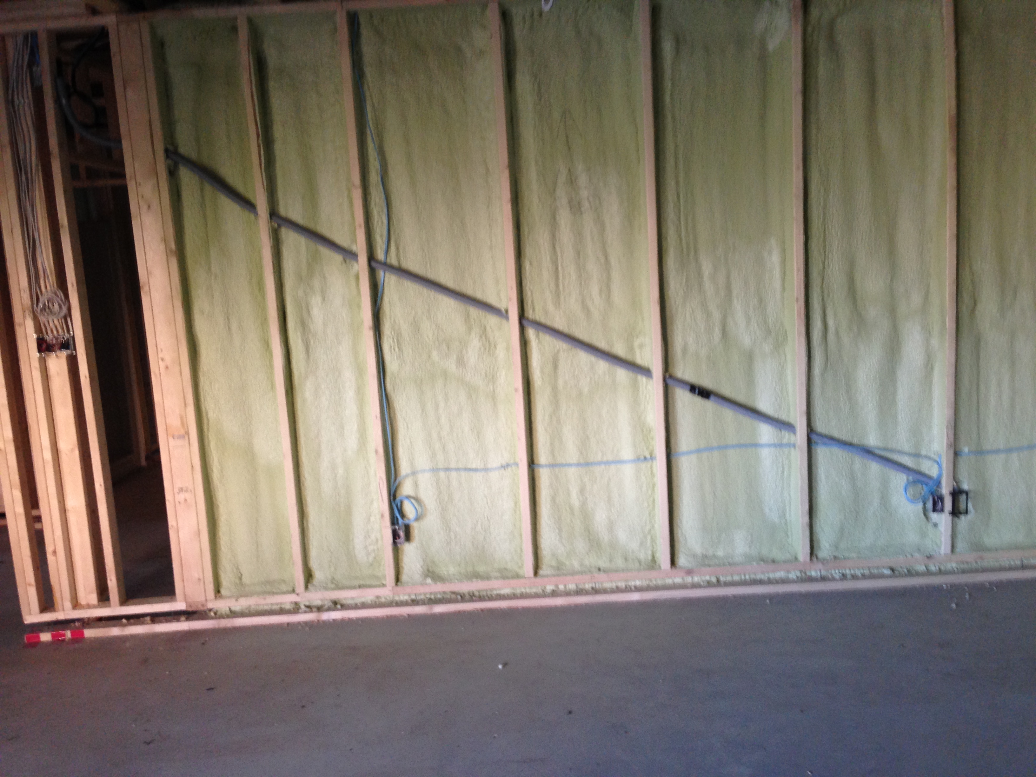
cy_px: 388
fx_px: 988
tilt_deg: -8.9
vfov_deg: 42.9
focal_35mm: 33
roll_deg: +4.4
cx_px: 518
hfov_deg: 55.4
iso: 125
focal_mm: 4.12
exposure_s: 1/20
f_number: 2.4
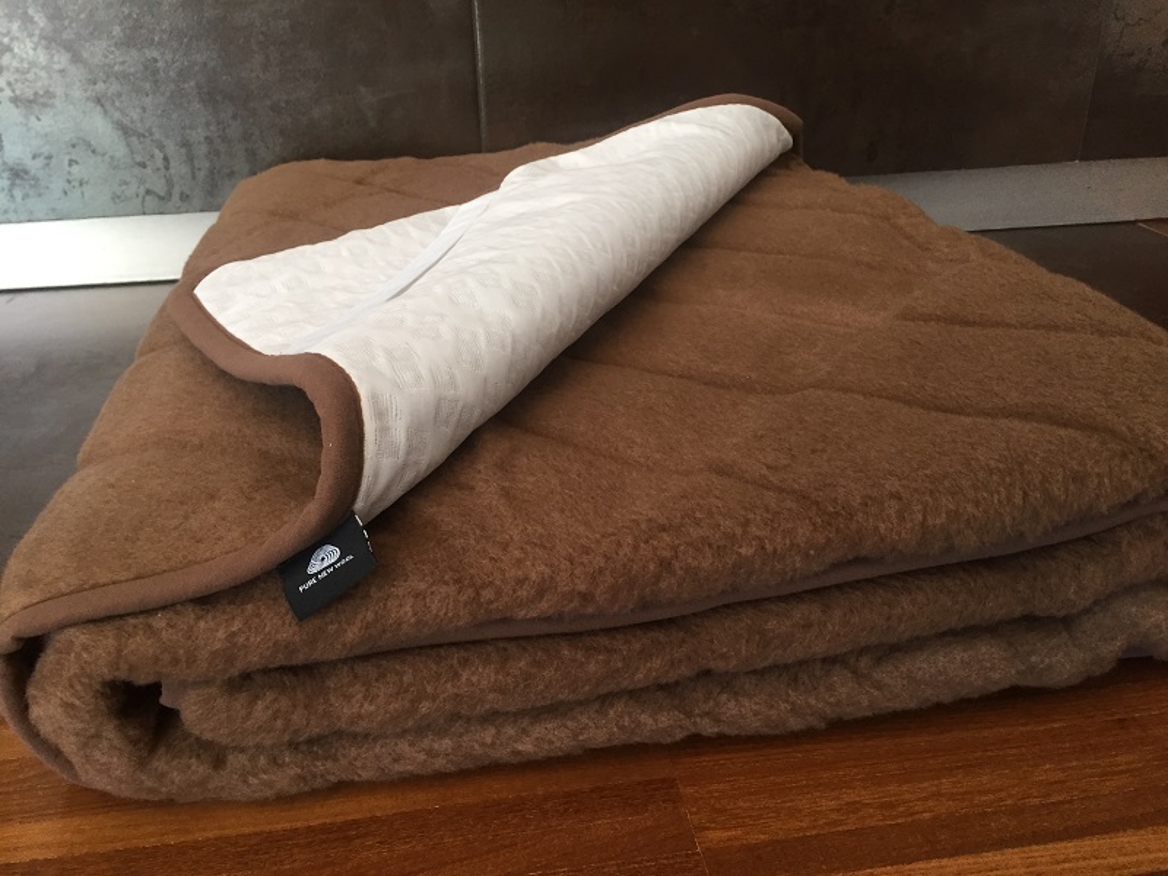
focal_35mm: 29
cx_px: 584
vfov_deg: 48.2
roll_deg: +1.4
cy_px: 438
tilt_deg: -26.1
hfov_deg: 61.7
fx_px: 979
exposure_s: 1/33
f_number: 2.2
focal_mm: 4.15
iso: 64
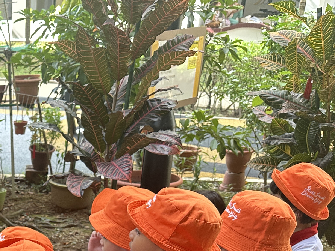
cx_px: -74
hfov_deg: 27.3
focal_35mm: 62
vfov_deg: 22.3
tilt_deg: -21.8
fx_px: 600
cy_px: 275
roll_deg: +2.6
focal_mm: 6.86
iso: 160
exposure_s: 1/121
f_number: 1.78
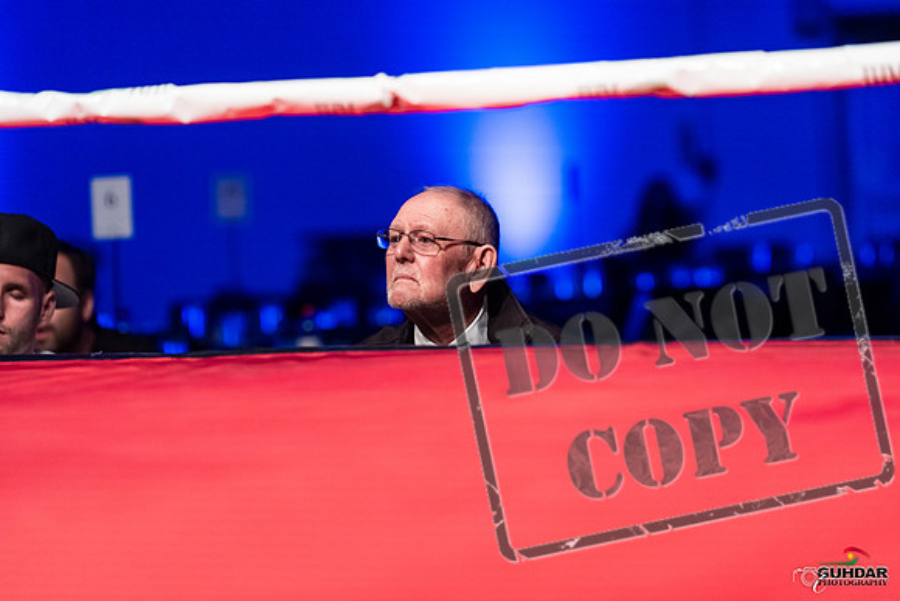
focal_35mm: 150
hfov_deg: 13.7
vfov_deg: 9.2
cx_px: 450
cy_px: 300
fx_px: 3751
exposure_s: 1/1000
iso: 4000
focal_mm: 150
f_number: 2.8
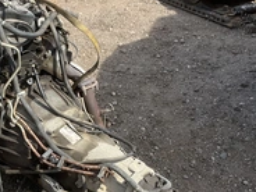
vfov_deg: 23.0
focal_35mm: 63
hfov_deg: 30.5
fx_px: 466
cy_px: 147
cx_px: 83
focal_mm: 3
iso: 25
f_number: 1.8
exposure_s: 1/719
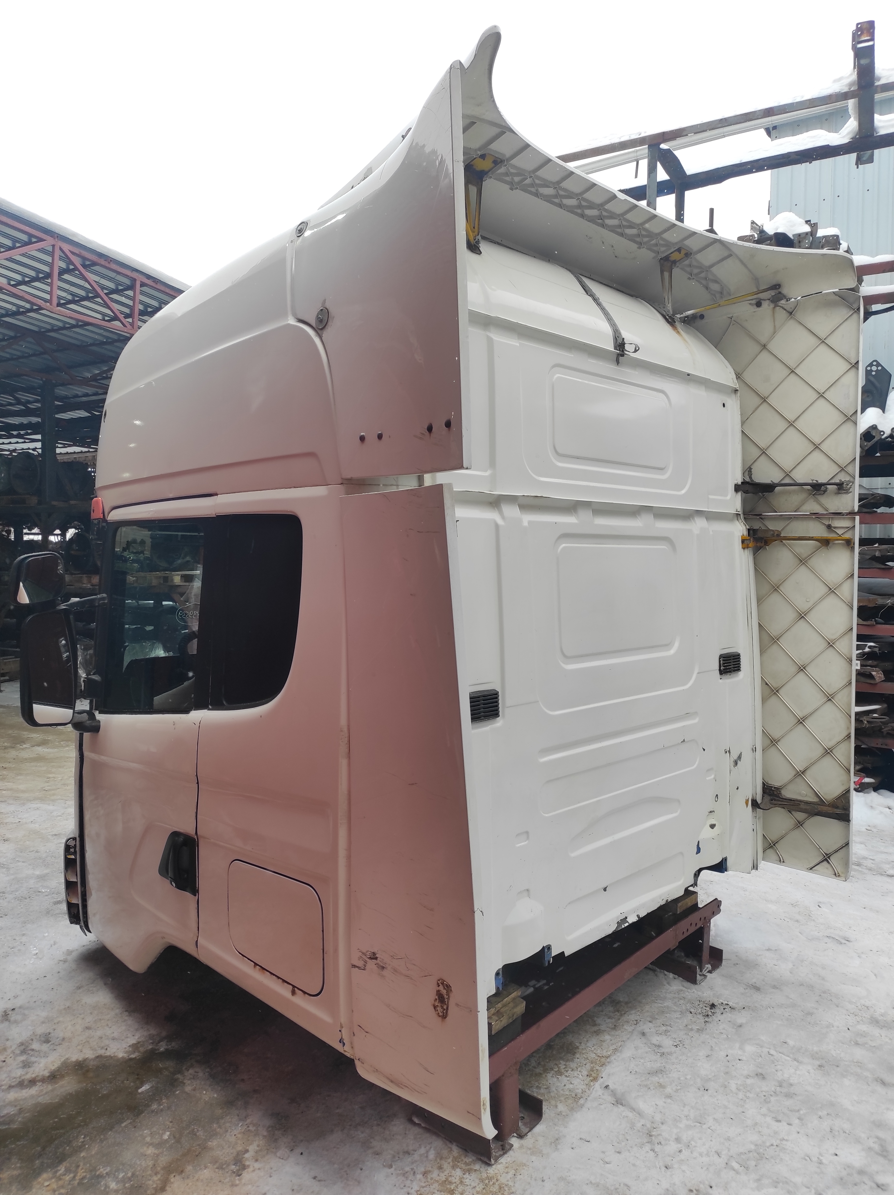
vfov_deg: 69.4
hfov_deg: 54.8
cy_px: 598
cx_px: 447
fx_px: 862
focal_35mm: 25
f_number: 1.89
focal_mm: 5.43
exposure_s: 1/100
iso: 102
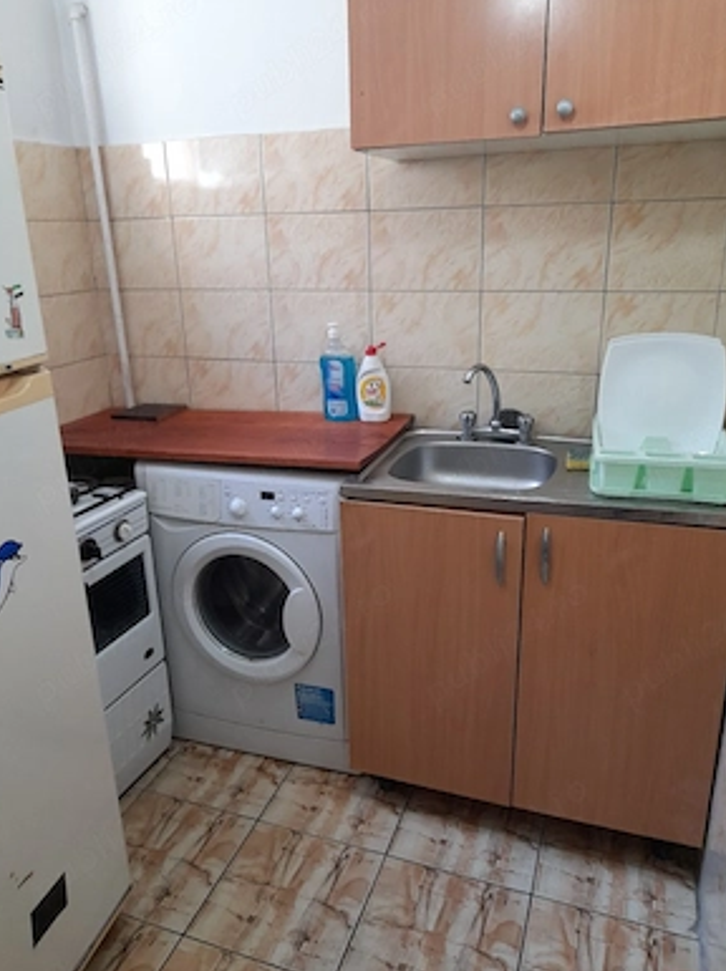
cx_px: 360
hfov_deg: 53.0
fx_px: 728
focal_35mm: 26
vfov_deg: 67.3
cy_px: 477
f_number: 2
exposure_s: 1/50
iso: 100
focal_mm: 4.6
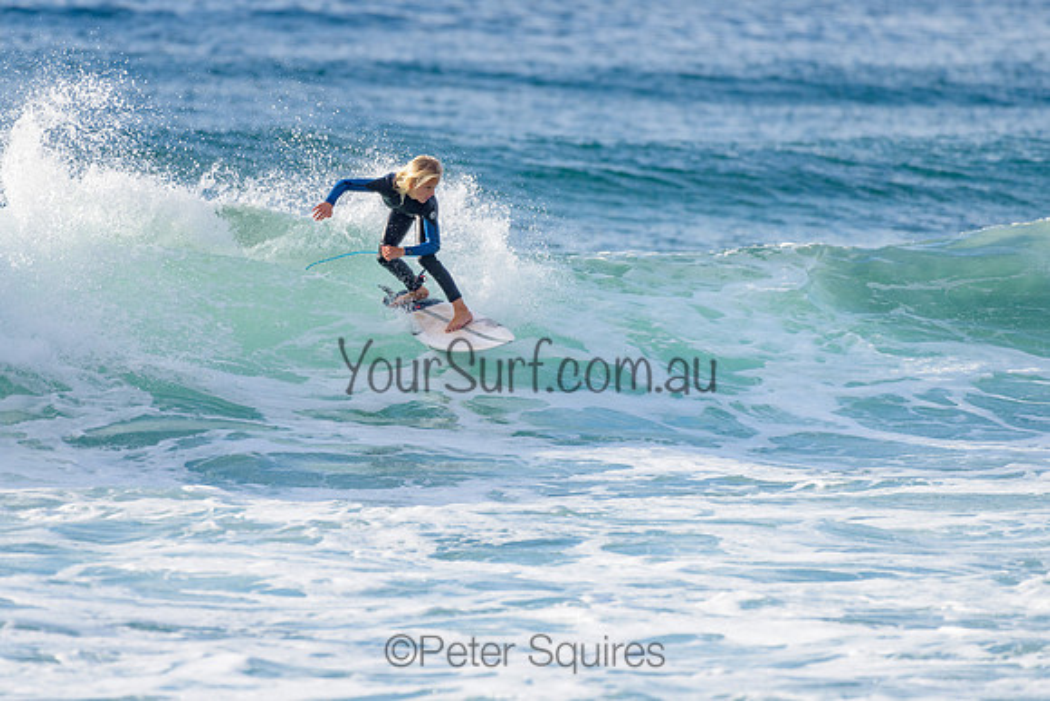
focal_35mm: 613
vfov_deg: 2.2
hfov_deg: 3.4
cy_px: 296
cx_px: 433
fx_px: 17889
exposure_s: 1/2000
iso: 280
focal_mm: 500
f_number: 5.6
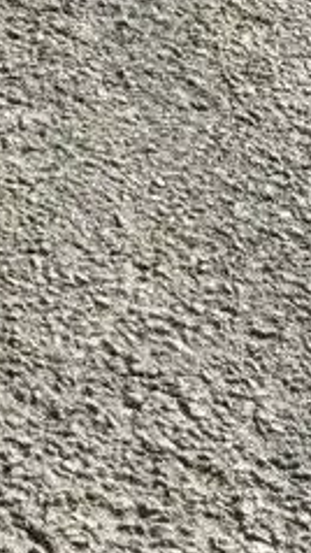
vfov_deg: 12.2
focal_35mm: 159
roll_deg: -2.1
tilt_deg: -17.8
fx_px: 2329
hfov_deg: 6.6
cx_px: -750
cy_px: -509
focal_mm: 5.96
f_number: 1.6
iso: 50
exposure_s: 1/1437
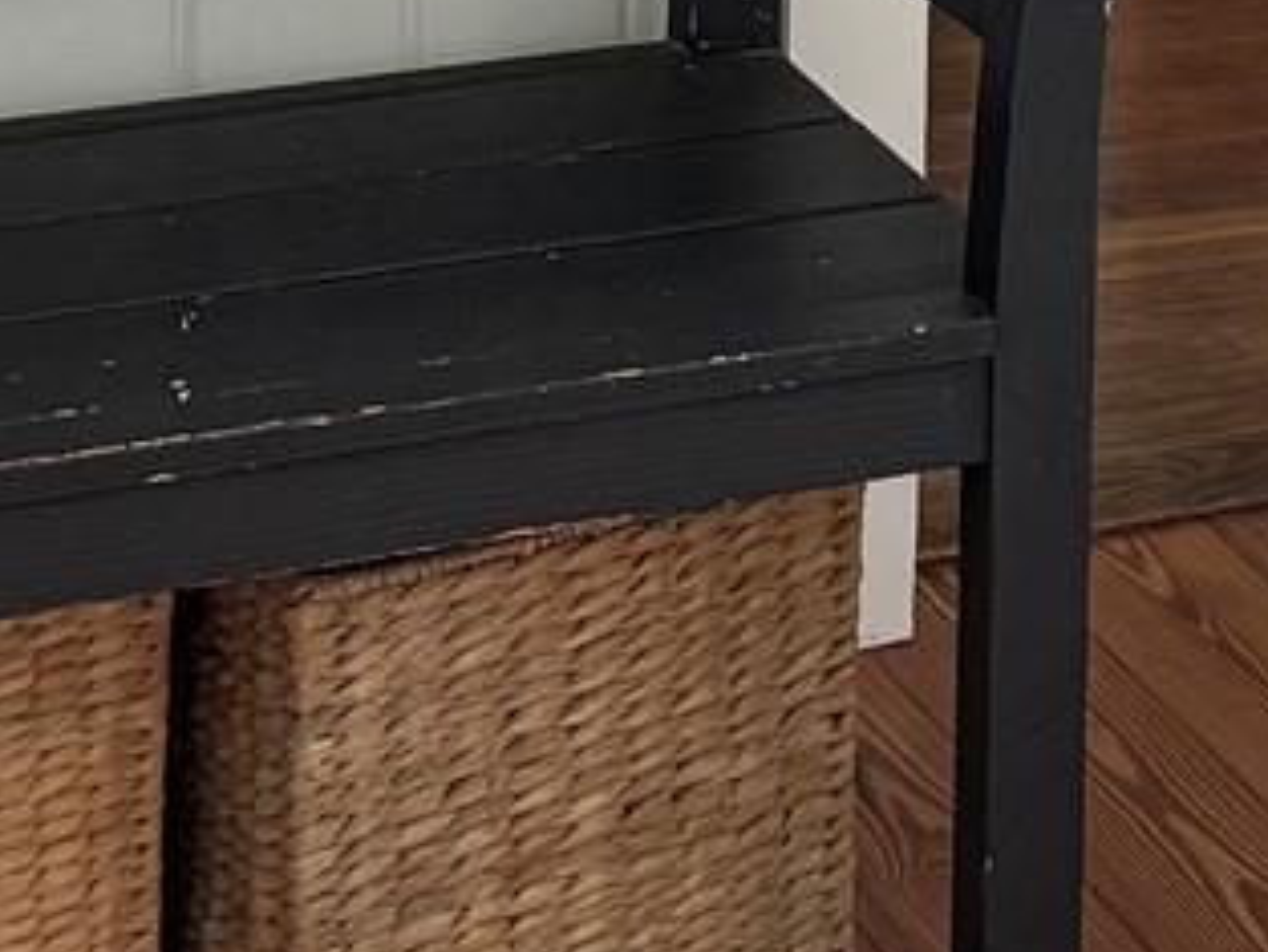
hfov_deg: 12.4
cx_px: 1292
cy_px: -871
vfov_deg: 9.0
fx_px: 5753
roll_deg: -1.3
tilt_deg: -9.4
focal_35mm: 157
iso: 200
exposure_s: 1/121
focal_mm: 6.76
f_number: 1.78
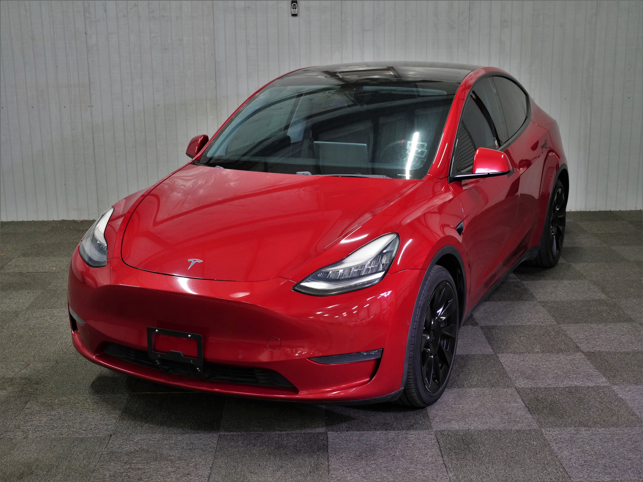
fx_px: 892
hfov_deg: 39.7
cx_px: 322
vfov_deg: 30.3
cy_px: 241
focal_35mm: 48
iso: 800
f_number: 2.8
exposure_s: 1/60
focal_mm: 24
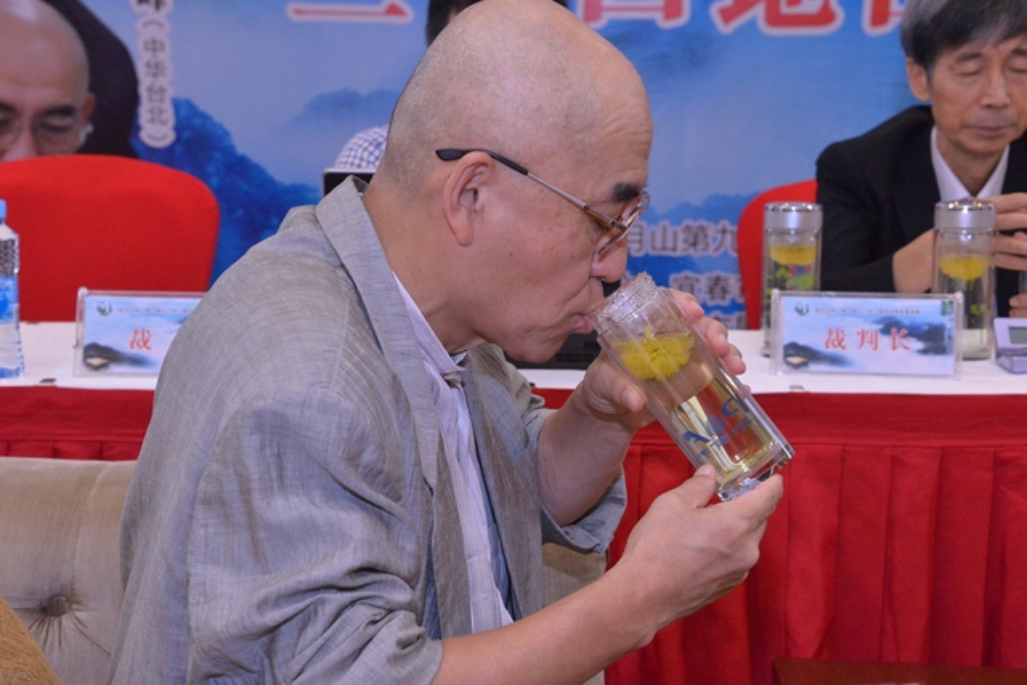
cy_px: 342
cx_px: 514
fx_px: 2340
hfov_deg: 24.8
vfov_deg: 16.7
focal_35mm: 82
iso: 4000
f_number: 10
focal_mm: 82
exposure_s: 1/100
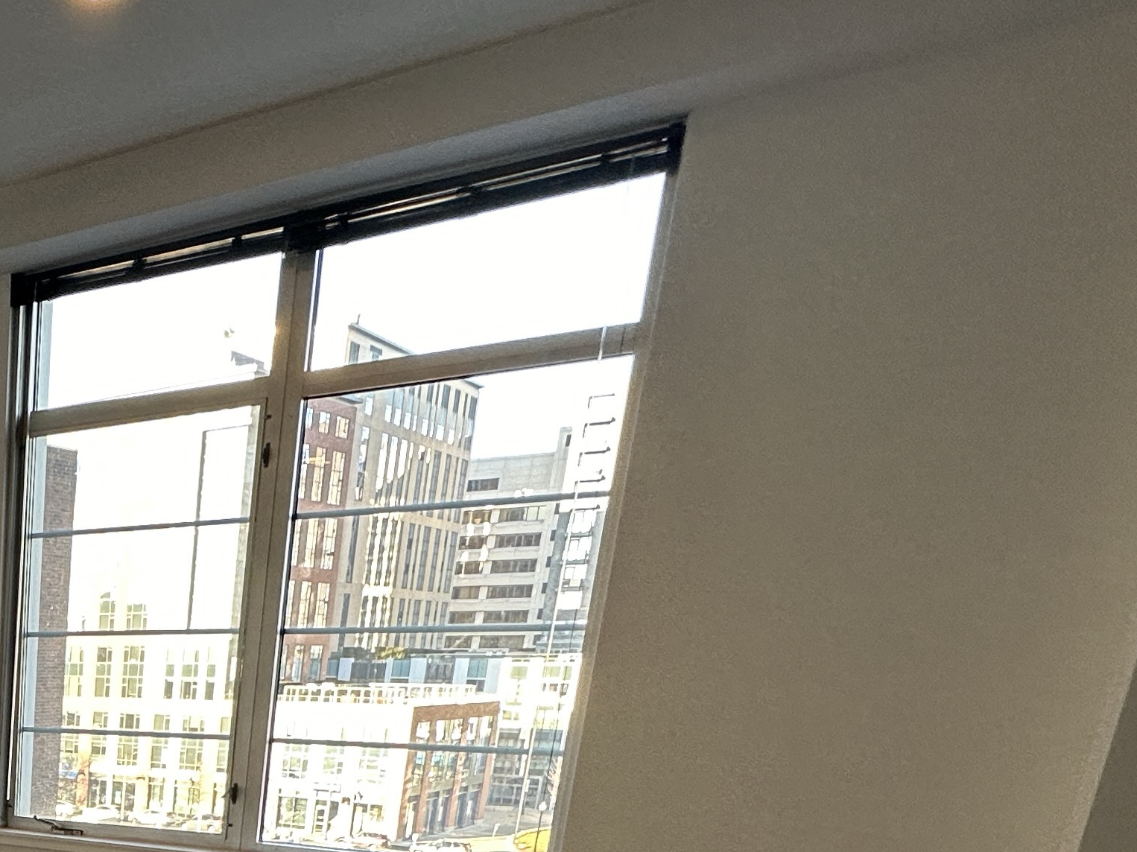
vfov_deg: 32.1
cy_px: 1020
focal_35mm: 37
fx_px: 1215
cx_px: -171
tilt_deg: -16.3
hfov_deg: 39.1
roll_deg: +0.1
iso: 125
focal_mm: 2.22
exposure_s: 1/120
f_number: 2.2
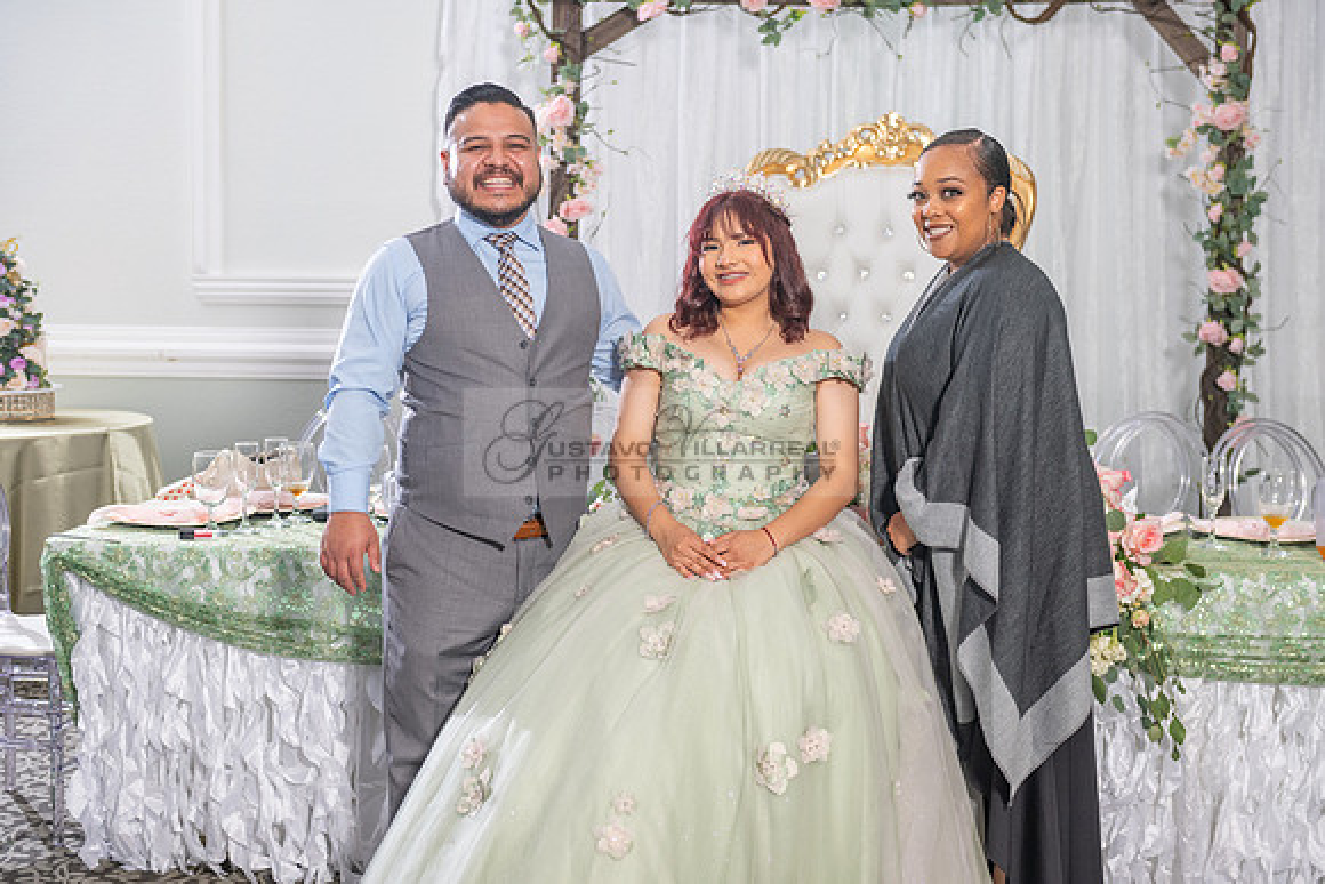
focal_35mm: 56
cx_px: 662
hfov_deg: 35.6
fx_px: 2061
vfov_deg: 24.2
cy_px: 442
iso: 400
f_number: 3.5
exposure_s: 1/160
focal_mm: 56
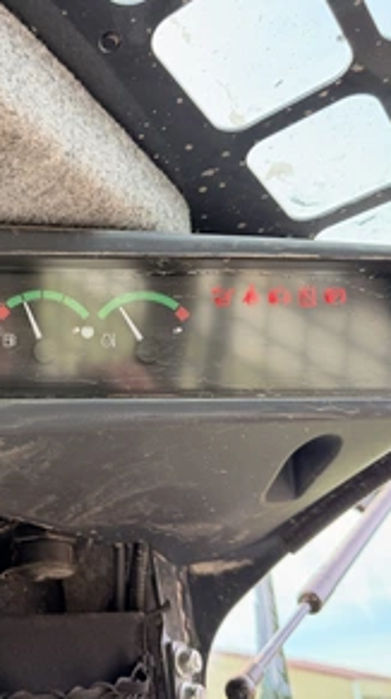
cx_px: 48
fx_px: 666
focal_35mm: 36
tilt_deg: +27.3
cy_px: 351
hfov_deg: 31.4
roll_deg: +1.6
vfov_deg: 55.3
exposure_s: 1/176
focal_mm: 6.76
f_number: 1.78
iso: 80
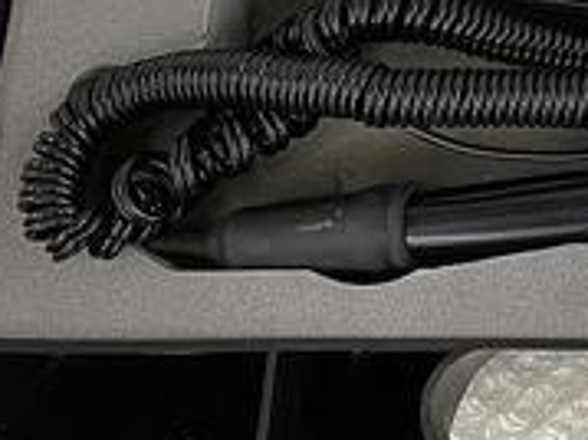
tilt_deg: -70.9
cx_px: 953
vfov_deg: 14.9
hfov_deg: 18.1
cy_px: -187
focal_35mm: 93
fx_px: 1579
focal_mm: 4.25
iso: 125
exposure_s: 1/69
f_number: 1.8
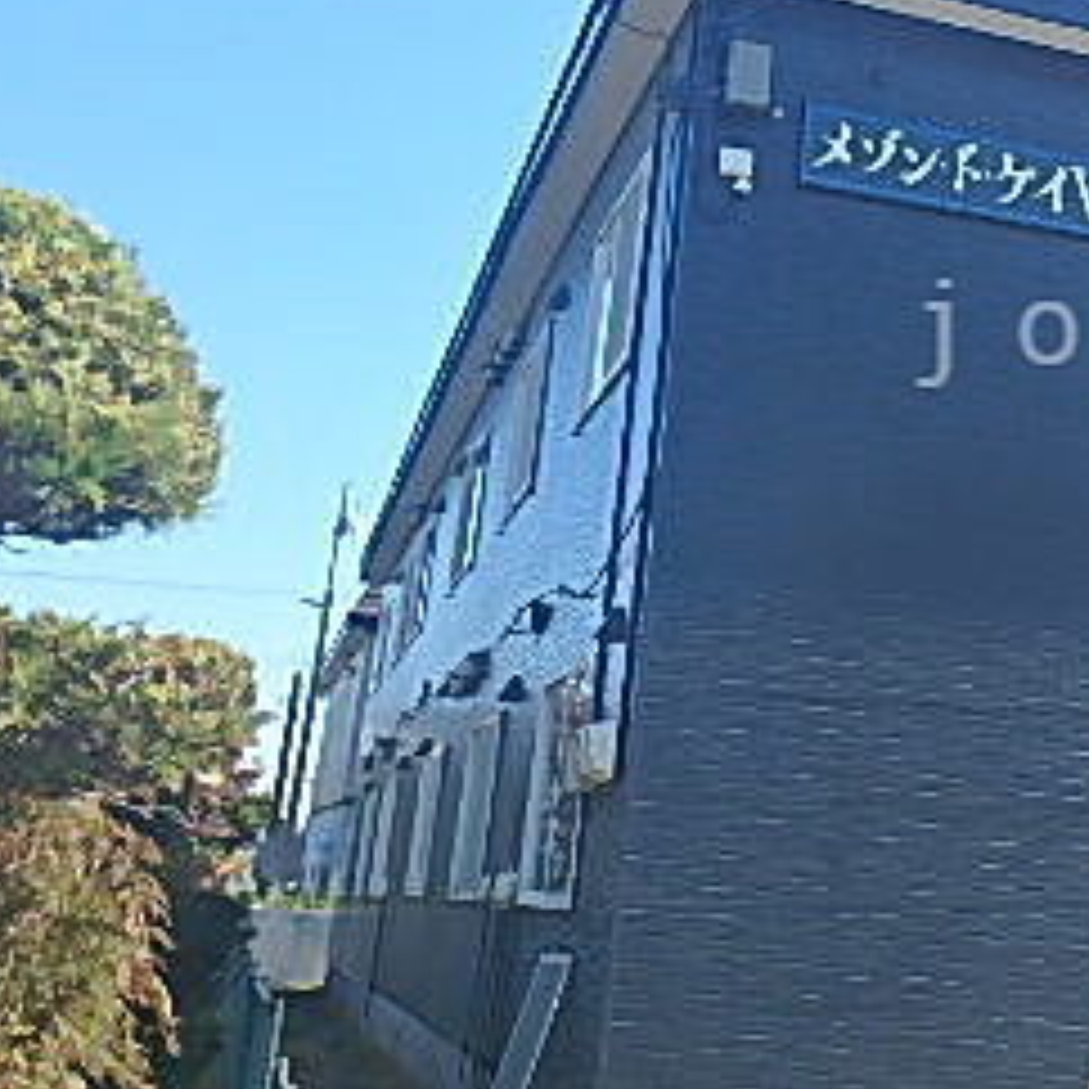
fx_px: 1744
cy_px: 333
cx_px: 1224
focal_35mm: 49
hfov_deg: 30.6
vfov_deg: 34.2
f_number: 3.5
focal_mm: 3.7
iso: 125
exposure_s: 1/500
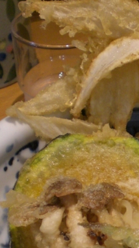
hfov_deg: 13.4
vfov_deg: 24.3
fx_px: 571
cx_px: 184
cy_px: 172
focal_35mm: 87
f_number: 3.1
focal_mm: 6.3
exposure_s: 1/25
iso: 200
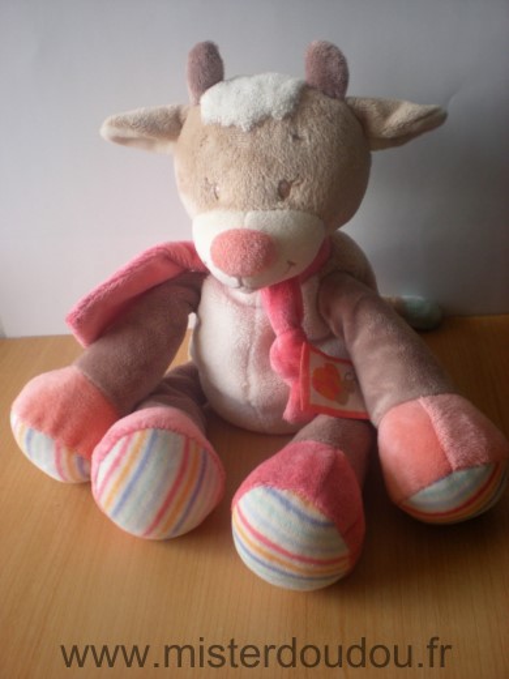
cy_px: 340
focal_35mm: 38
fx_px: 745
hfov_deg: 37.7
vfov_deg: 49.0
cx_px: 254
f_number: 3.1
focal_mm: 6.3
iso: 127
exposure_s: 1/60.1
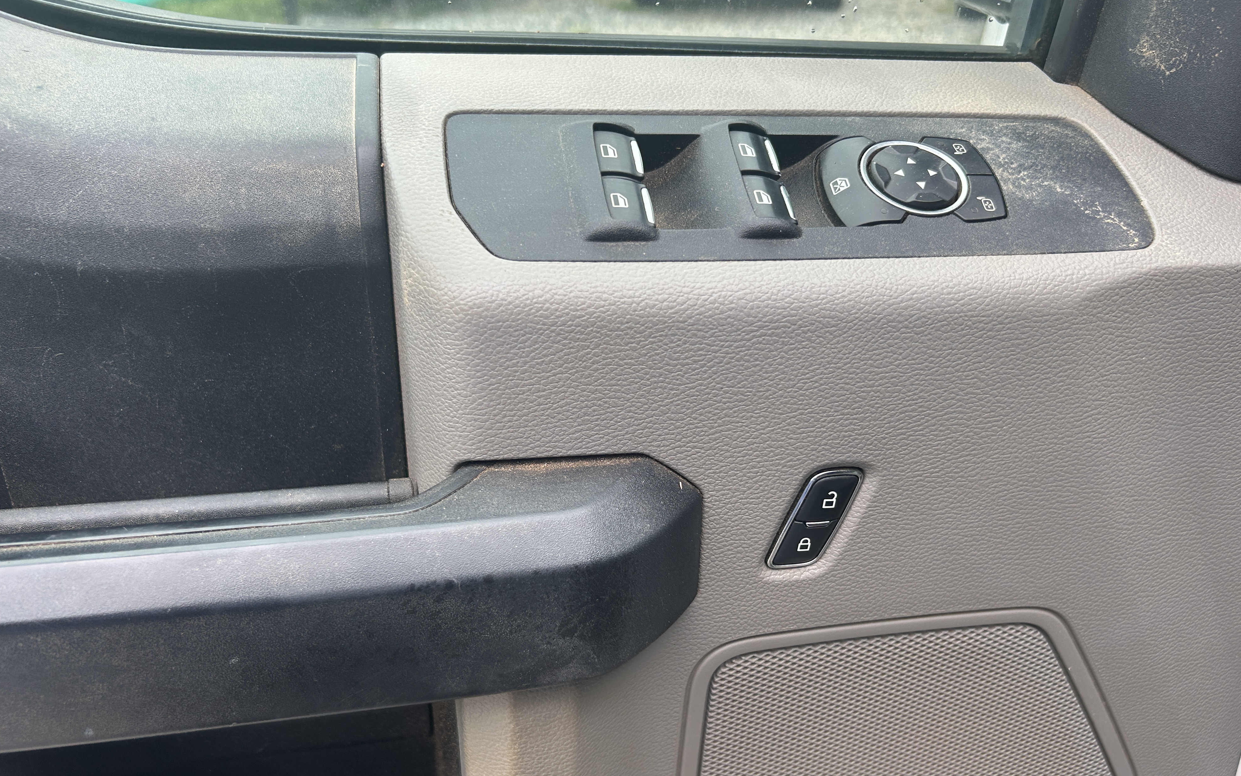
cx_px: 621
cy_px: 434
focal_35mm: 28
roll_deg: +0.0
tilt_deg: -33.1
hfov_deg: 66.5
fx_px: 947
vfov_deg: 44.5
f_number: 1.5
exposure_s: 1/509
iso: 50
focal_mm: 5.7
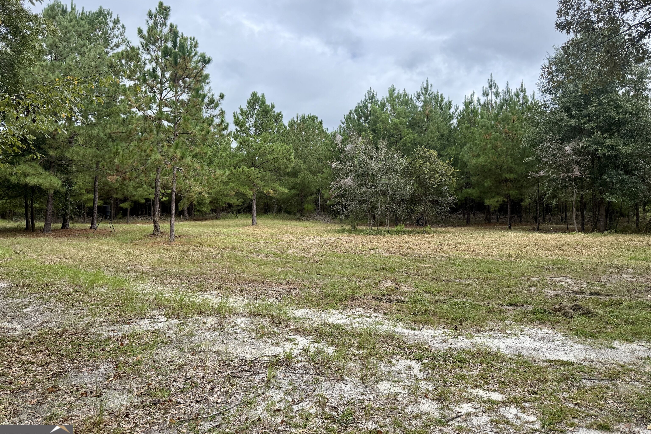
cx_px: 326
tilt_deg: -0.4
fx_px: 452
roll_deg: -0.2
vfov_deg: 51.3
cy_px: 205
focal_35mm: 25
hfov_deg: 71.5
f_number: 1.78
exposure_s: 1/2801
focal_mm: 6.76
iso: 100
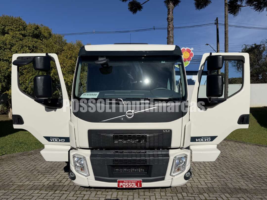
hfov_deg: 71.6
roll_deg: -0.9
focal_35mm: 24
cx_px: 134
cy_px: 100
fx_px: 185
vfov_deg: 56.8
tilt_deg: +2.0
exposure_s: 1/10309
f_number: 1.78
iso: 80
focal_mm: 6.76
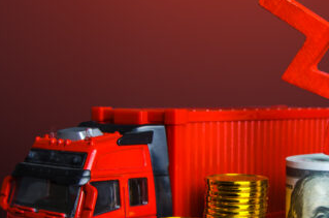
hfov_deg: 21.6
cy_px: 161
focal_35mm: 94
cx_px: 238
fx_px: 857
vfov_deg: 14.4
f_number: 6.3
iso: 160
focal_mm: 26
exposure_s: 1/100
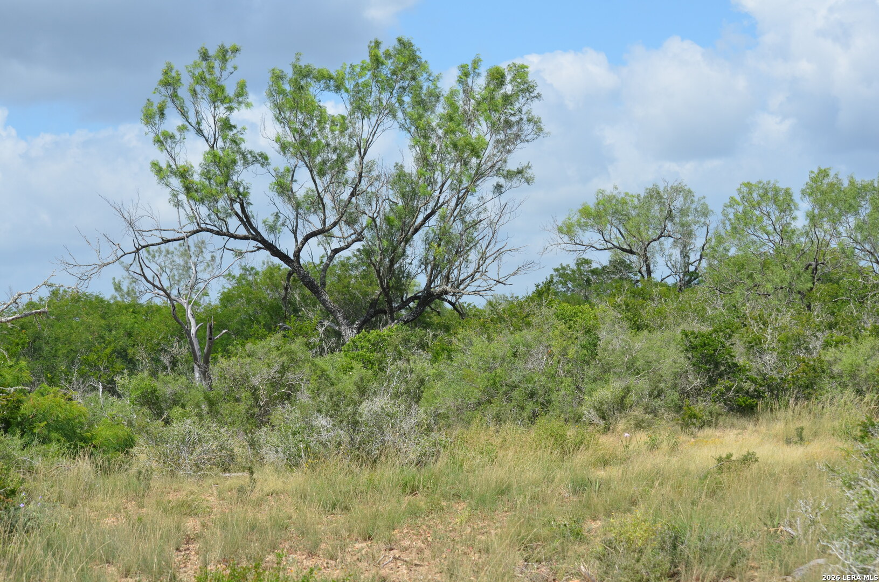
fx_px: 2120
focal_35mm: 87
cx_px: 440
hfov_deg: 23.4
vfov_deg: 15.6
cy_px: 291
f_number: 9
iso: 125
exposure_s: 1/320
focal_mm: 58
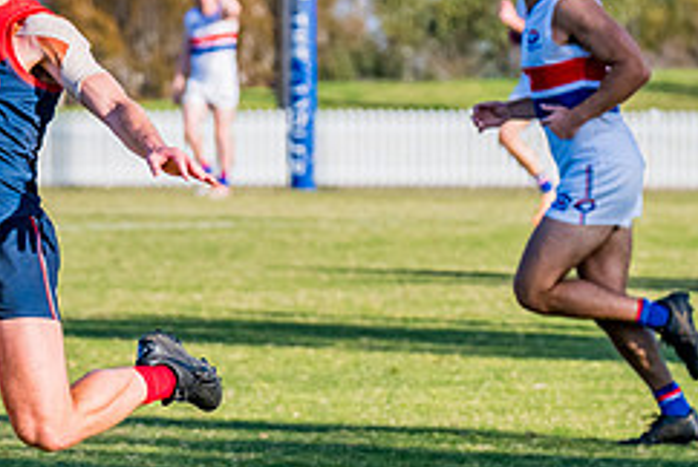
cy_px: 325
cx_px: -102
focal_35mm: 565
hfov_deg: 3.6
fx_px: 10968
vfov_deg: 2.4
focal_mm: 220
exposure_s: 1/1600
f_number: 8
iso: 800
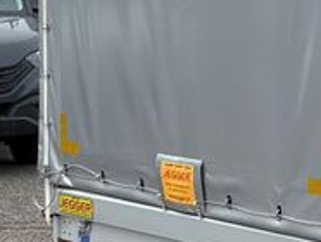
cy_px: 29
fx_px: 1328
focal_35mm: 143
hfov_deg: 11.5
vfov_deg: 10.3
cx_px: 752
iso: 50
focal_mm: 5.96
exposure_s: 1/2985
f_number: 1.6
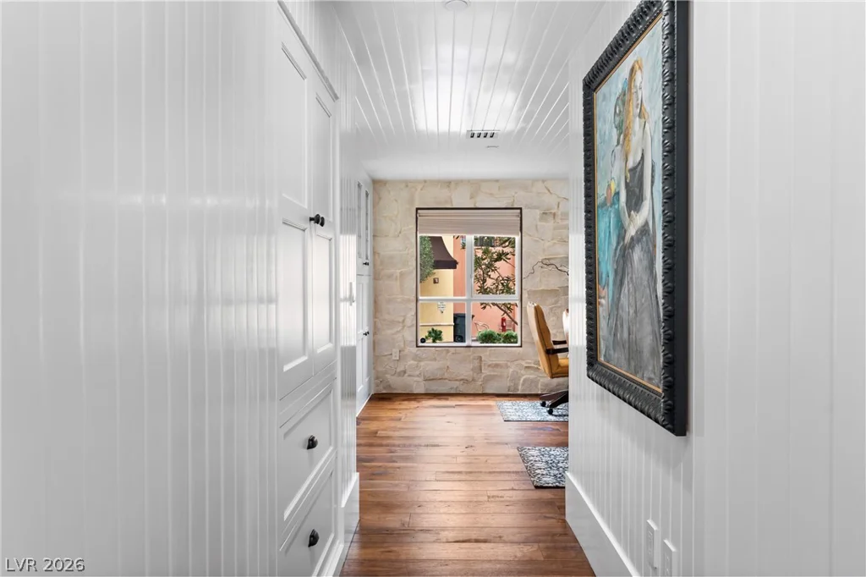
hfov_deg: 69.4
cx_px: 433
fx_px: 625
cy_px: 288
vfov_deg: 49.5
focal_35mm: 26
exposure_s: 1/160
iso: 400
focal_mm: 26
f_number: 8
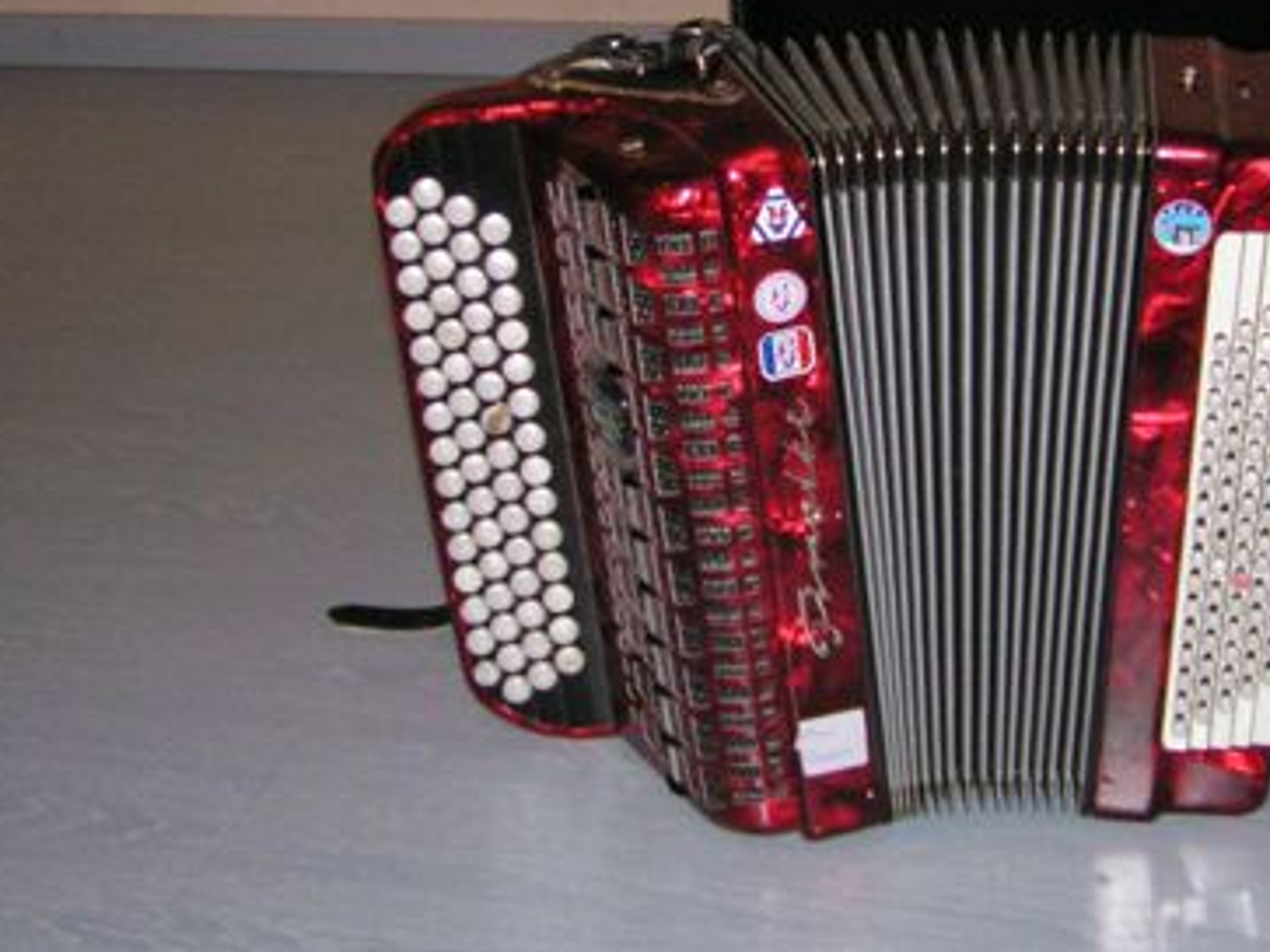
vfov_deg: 21.8
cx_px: 815
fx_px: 2457
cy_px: 294
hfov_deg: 28.8
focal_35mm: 67
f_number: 2.8
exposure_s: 1/40
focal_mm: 5.8
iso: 200
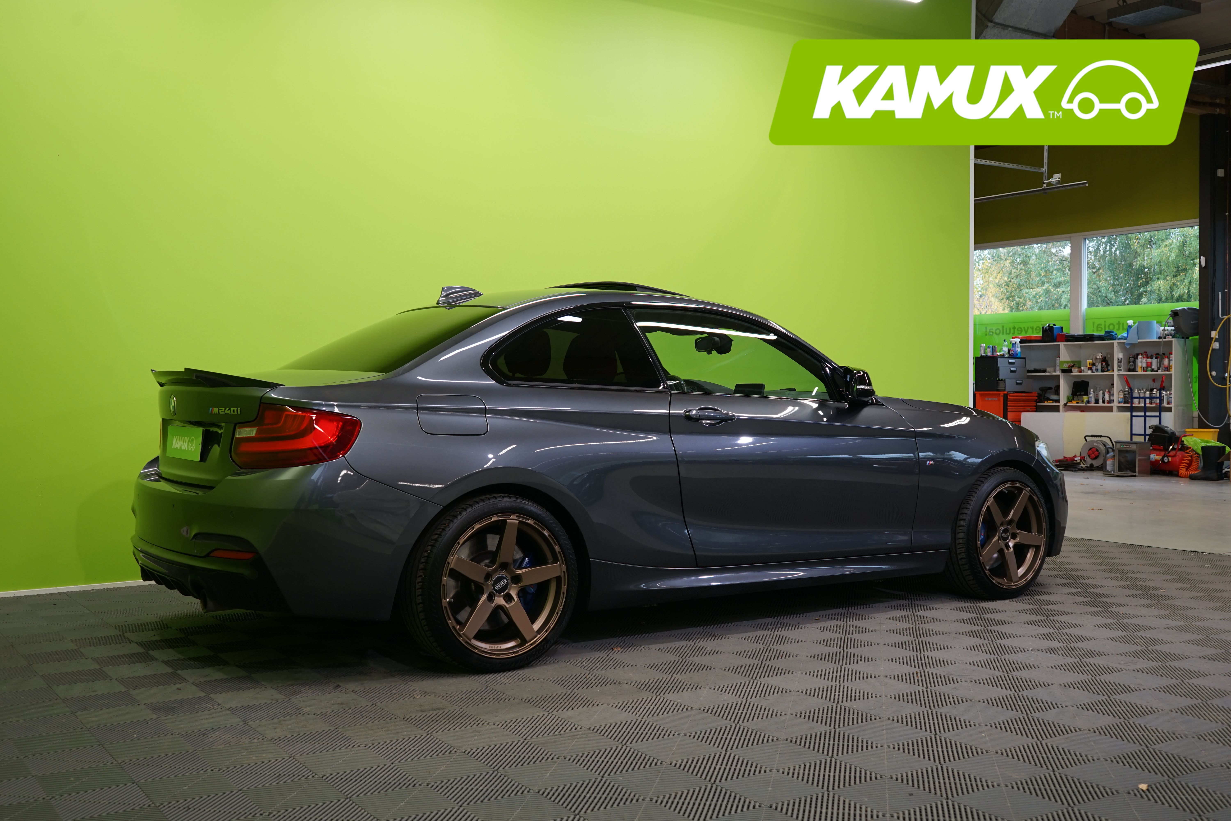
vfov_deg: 36.9
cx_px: 616
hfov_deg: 53.1
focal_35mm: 36
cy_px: 410
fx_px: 1231
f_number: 5.6
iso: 400
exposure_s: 1/25
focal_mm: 36
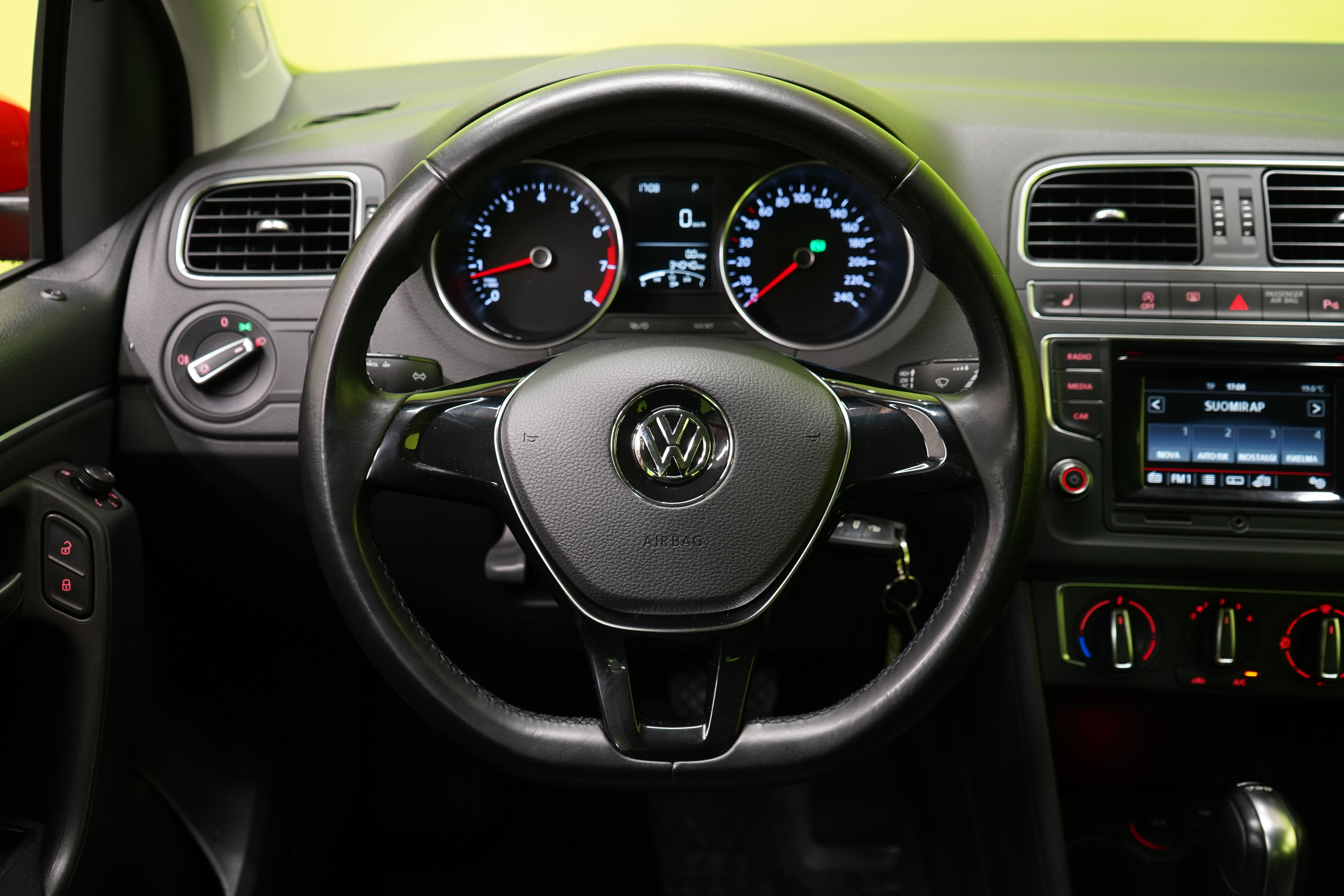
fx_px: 1307
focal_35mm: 35
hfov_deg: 54.4
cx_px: 672
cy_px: 448
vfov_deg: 37.9
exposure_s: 1/20
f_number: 5
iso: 1250
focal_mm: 35
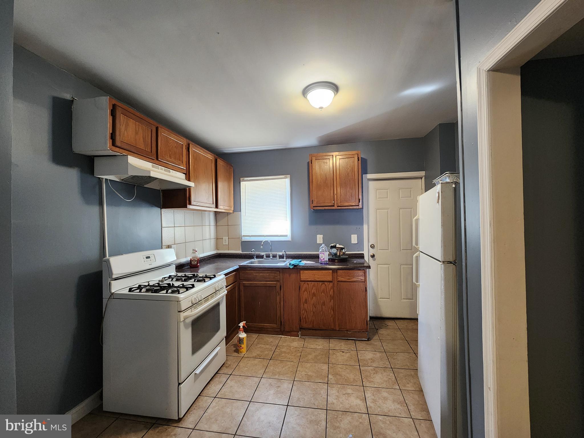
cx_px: 292
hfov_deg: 106.2
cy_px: 219
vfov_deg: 89.9
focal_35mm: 13
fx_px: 219
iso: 400
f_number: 2.2
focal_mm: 2.2
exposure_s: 1/60
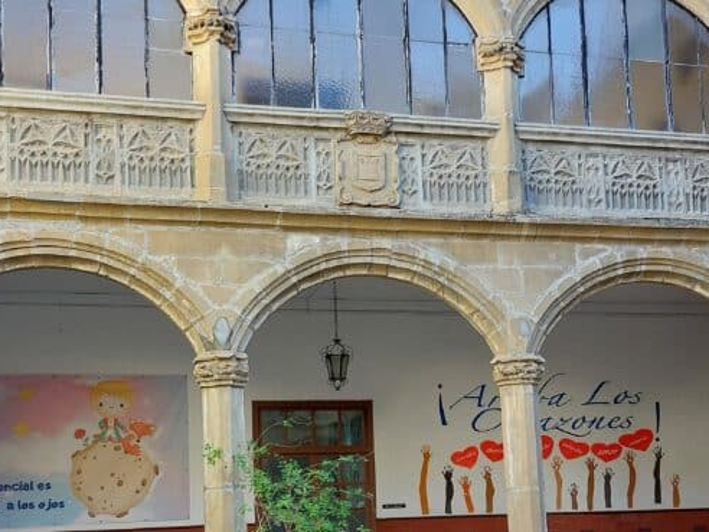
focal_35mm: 52
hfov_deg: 36.8
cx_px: 329
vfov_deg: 27.8
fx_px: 1065
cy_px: 369
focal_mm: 5.23
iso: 50
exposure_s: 1/100
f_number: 1.8
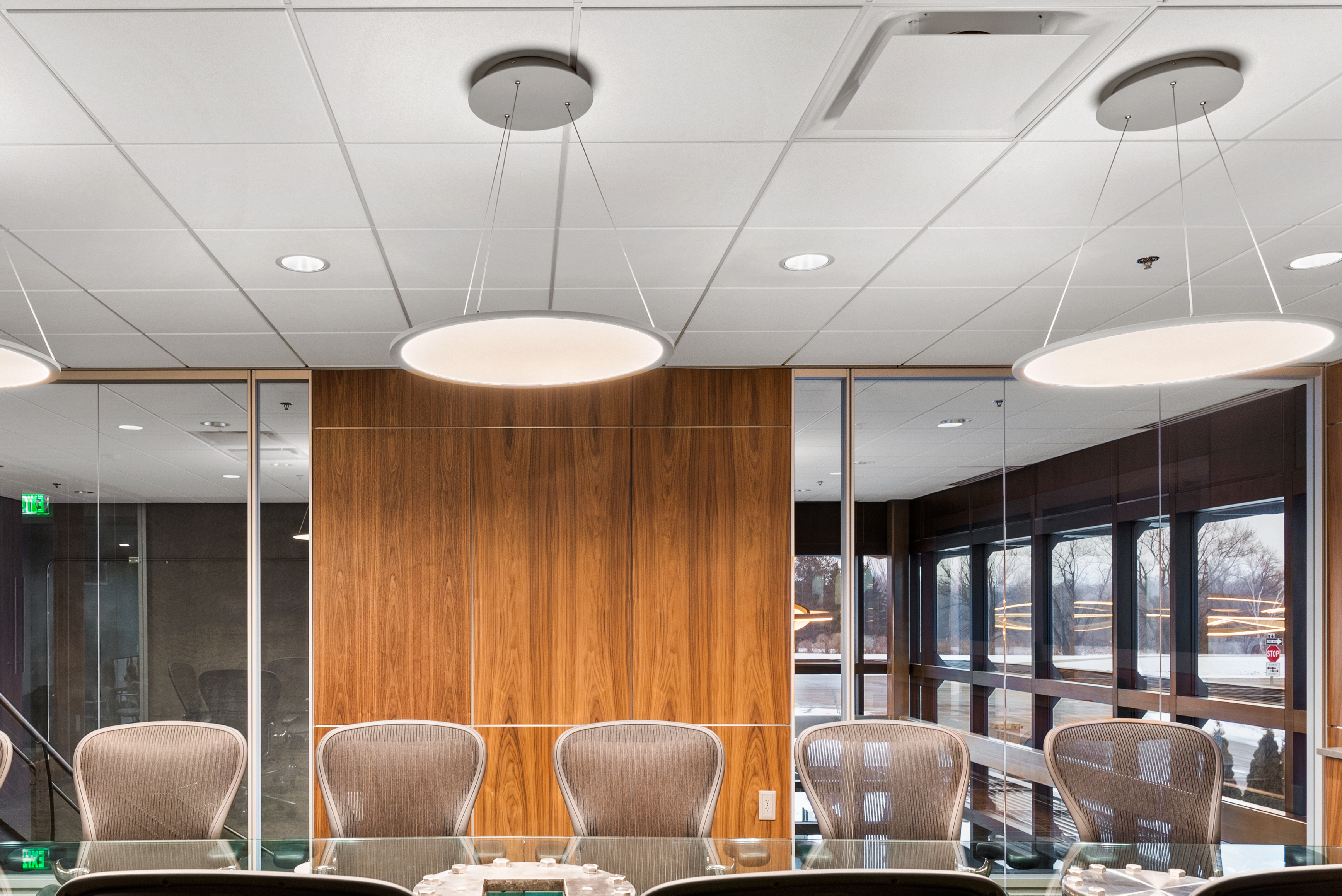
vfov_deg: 48.0
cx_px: 527
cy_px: 654
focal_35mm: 26
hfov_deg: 68.6
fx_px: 970
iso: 320
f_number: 8
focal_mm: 15
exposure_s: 1/1.25
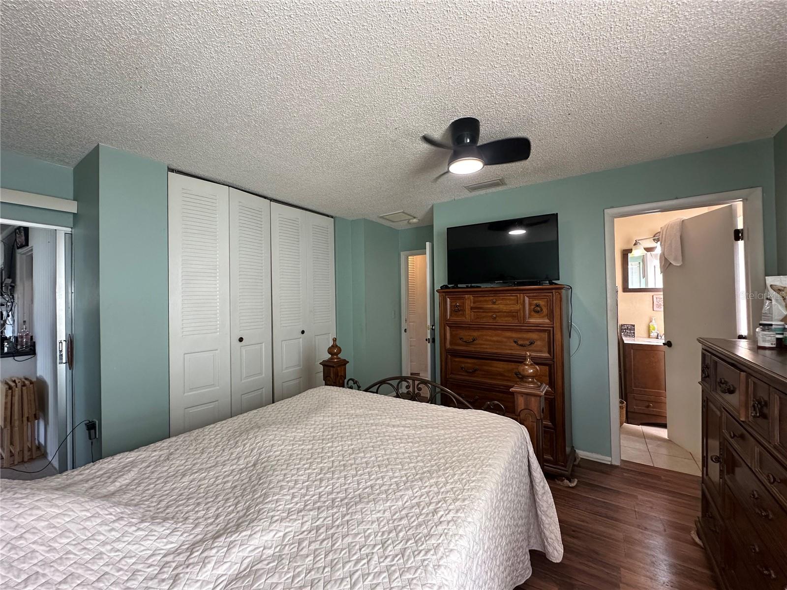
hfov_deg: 102.1
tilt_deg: +1.2
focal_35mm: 14
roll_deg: +0.8
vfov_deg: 85.7
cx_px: 394
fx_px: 318
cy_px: 295
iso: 250
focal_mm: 2.22
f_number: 2.2
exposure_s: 1/120
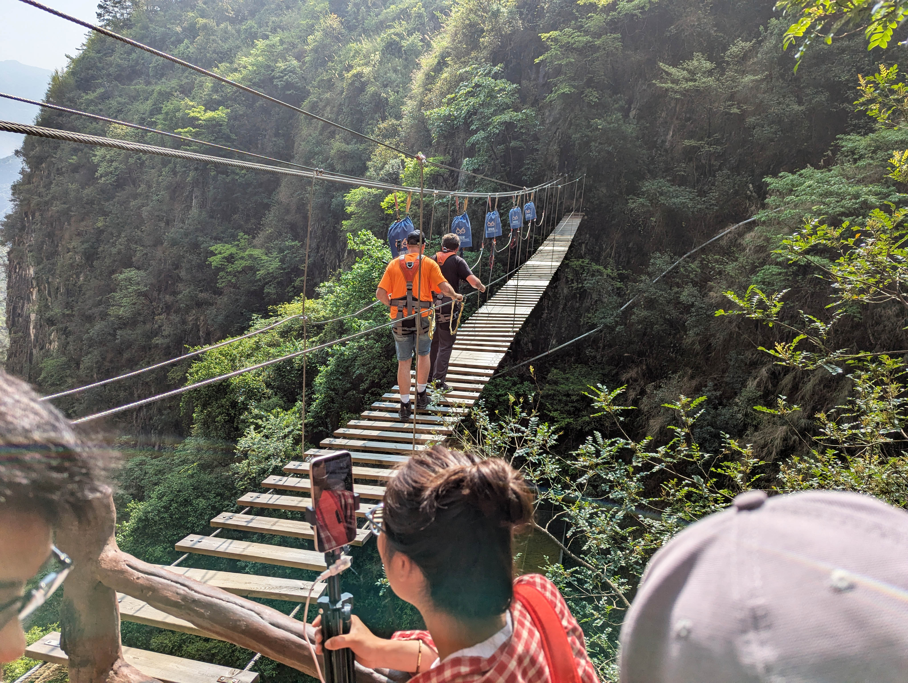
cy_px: 342
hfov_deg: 71.5
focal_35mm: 24
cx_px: 454
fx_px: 630
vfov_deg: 56.9
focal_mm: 6.81
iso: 37
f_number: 1.85
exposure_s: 1/1984
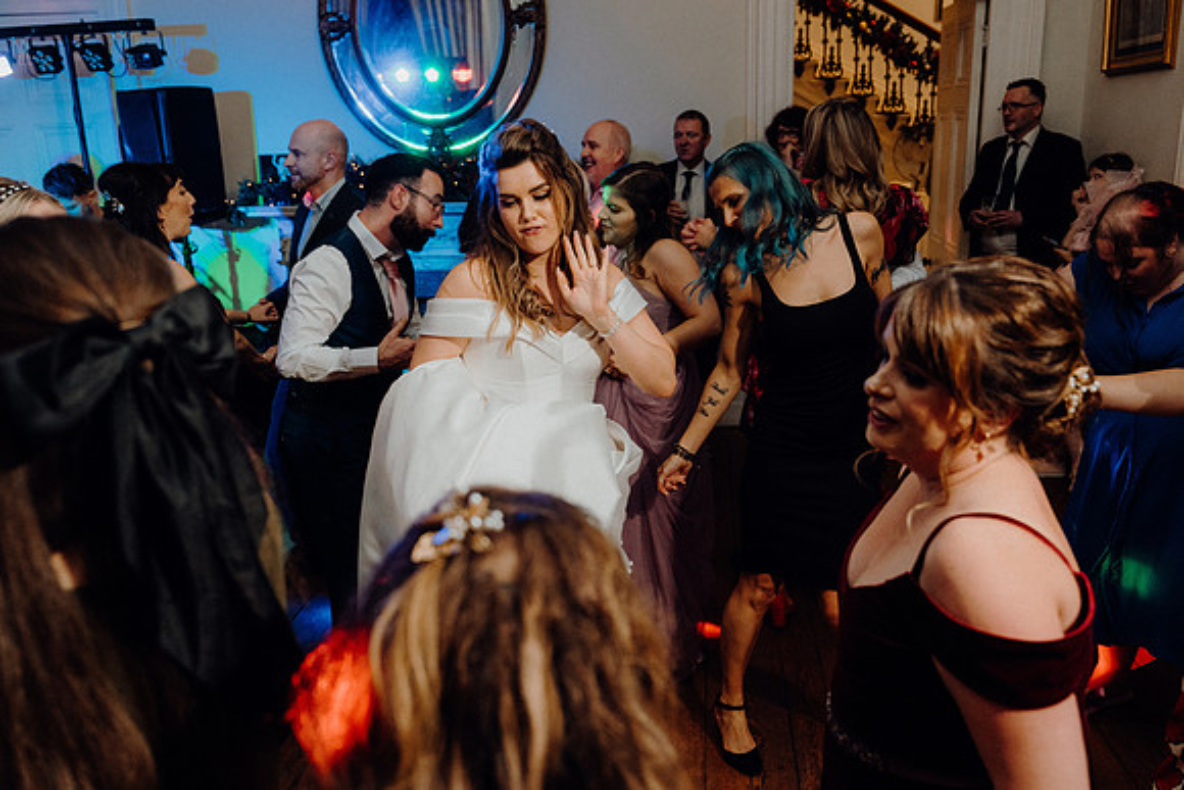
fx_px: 1020
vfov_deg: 42.3
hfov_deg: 60.3
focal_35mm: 31
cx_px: 592
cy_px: 395
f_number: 3.5
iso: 2500
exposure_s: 1/160
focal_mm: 31
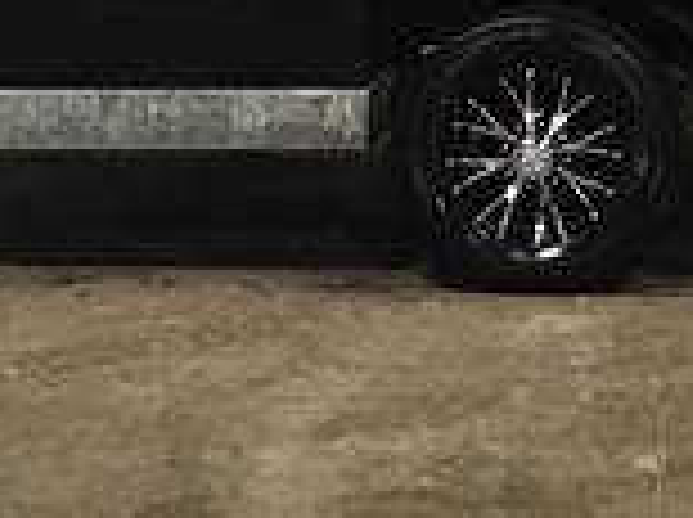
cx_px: 824
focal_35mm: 129
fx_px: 2579
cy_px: -266
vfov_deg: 11.0
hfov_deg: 14.8
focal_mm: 3.3
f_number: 2.4
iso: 80
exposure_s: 1/30
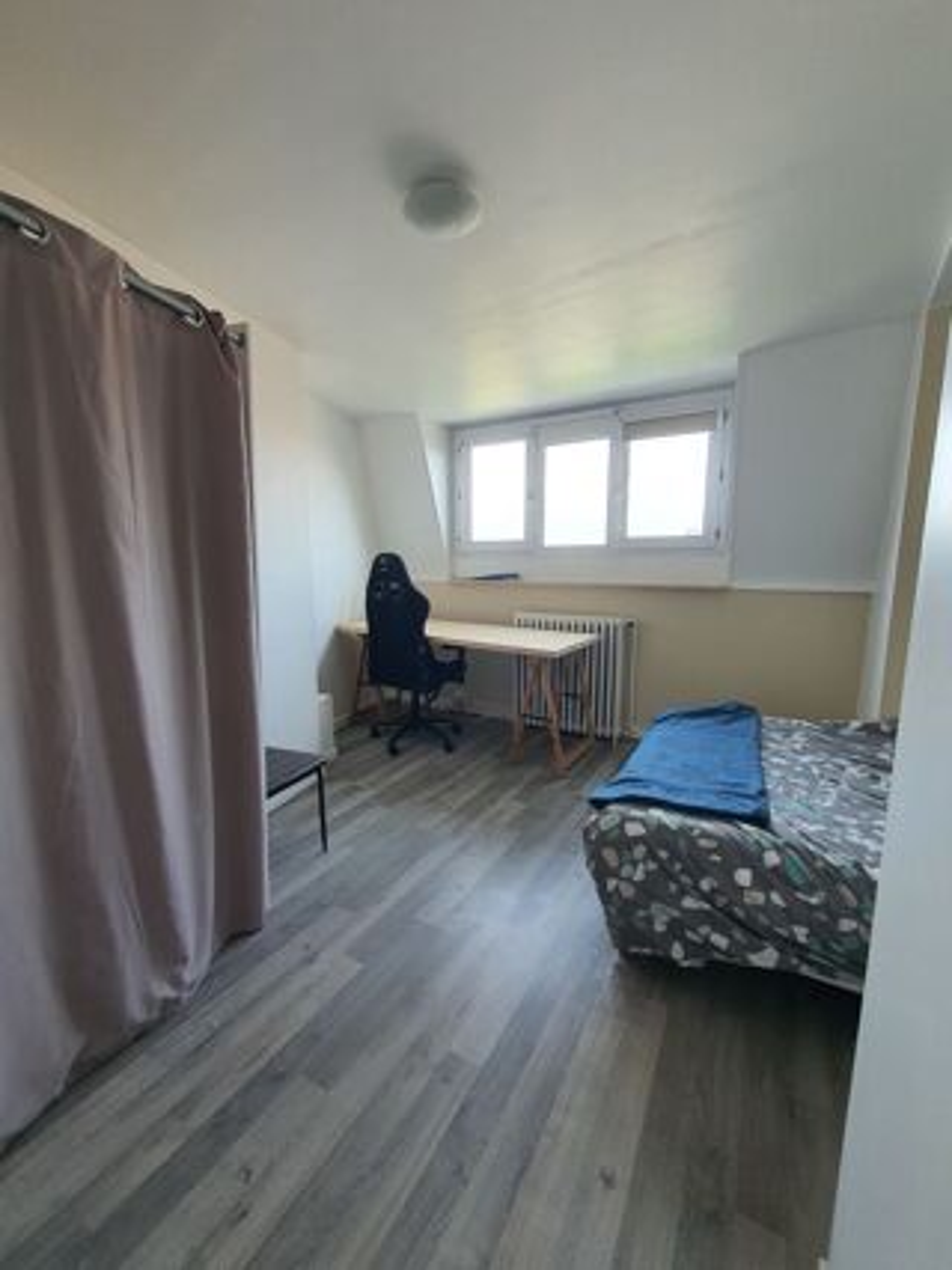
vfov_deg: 106.2
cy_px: 635
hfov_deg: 89.9
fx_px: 477
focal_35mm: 13
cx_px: 476
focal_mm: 1.8
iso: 50
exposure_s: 1/50
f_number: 2.2
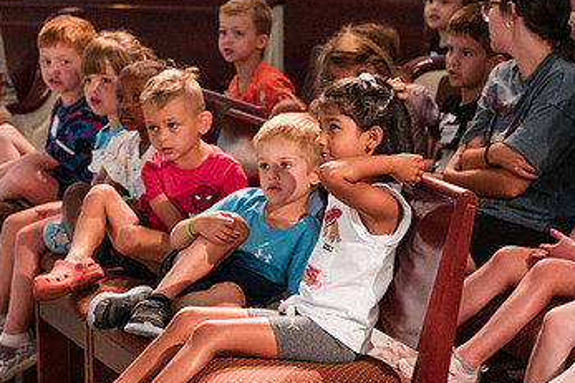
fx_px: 2395
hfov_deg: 13.7
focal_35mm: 150
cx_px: 364
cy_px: 184
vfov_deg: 9.1
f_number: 6.3
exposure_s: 1/160
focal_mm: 85
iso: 6400
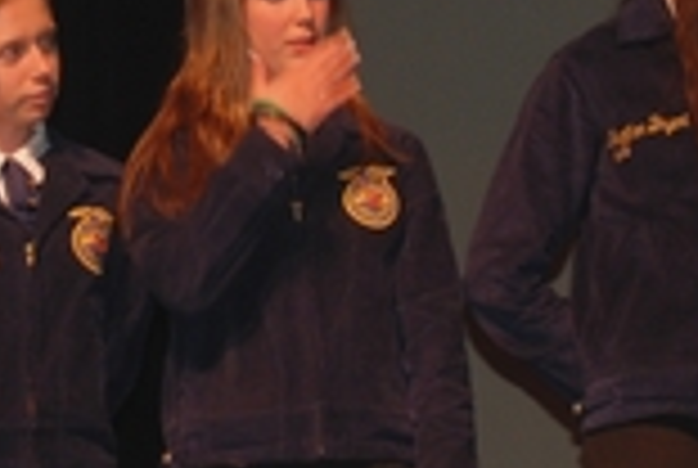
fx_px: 4507
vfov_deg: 5.9
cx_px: 302
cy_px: 86
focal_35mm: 232
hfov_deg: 8.9
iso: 250
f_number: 4.2
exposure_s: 1/60
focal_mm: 32
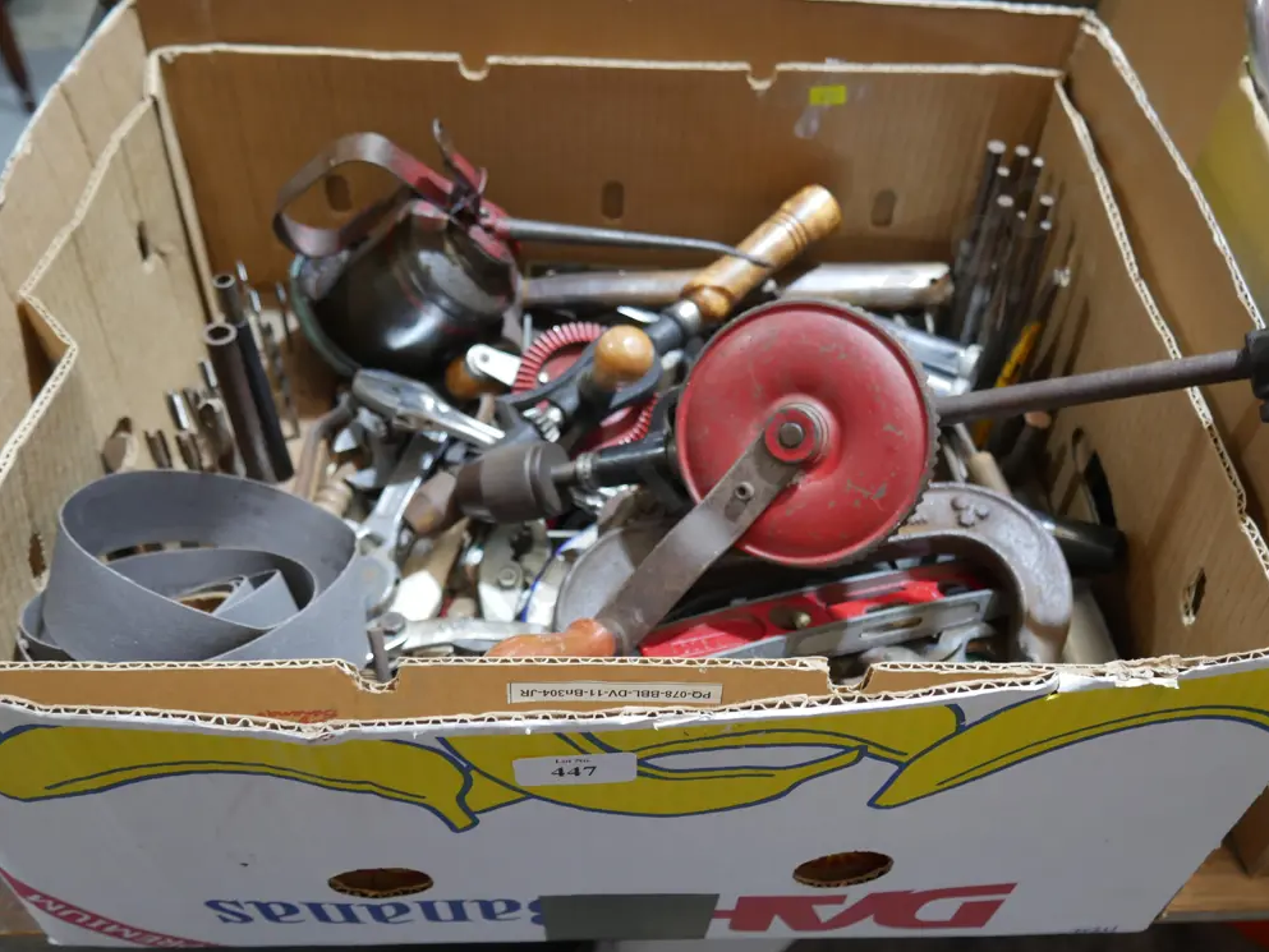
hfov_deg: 55.3
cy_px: 490
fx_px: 1210
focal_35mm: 33
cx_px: 653
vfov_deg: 42.9
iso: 640
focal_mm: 16
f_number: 3.6
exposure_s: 1/60
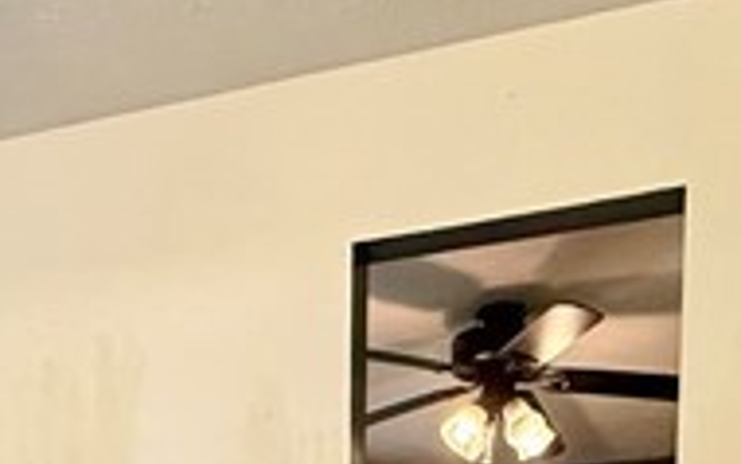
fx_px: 1617
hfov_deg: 25.7
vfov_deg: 12.9
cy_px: 1084
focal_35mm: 80
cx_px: 246
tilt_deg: -3.6
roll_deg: -0.8
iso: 320
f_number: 2.2
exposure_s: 1/60
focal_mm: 2.22
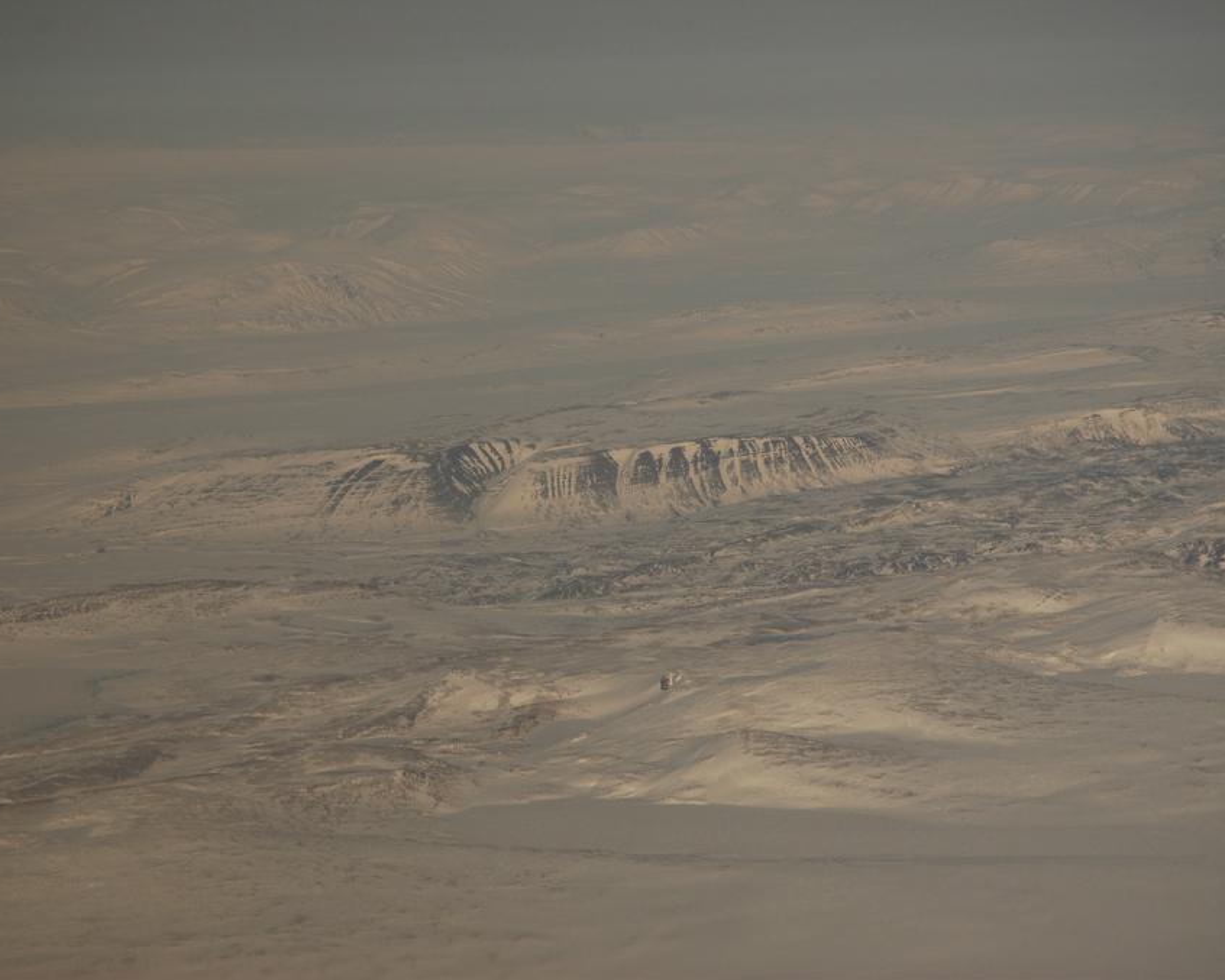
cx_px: 625
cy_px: 489
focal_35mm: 119
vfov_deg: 13.0
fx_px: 4315
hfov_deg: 16.2
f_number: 7.1
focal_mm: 70
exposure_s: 1/200
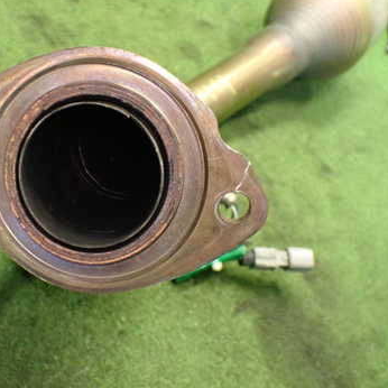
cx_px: 119
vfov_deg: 36.8
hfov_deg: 36.3
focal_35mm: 46
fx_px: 583
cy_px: 174
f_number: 2.3
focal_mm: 5.4
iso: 800
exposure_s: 1/60
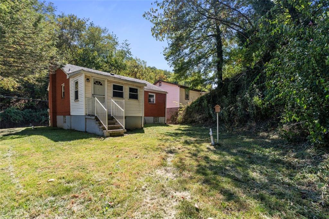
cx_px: 164
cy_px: 110
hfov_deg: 96.8
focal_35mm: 16
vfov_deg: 73.7
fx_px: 146
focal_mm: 16
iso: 400
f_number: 8
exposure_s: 1/250
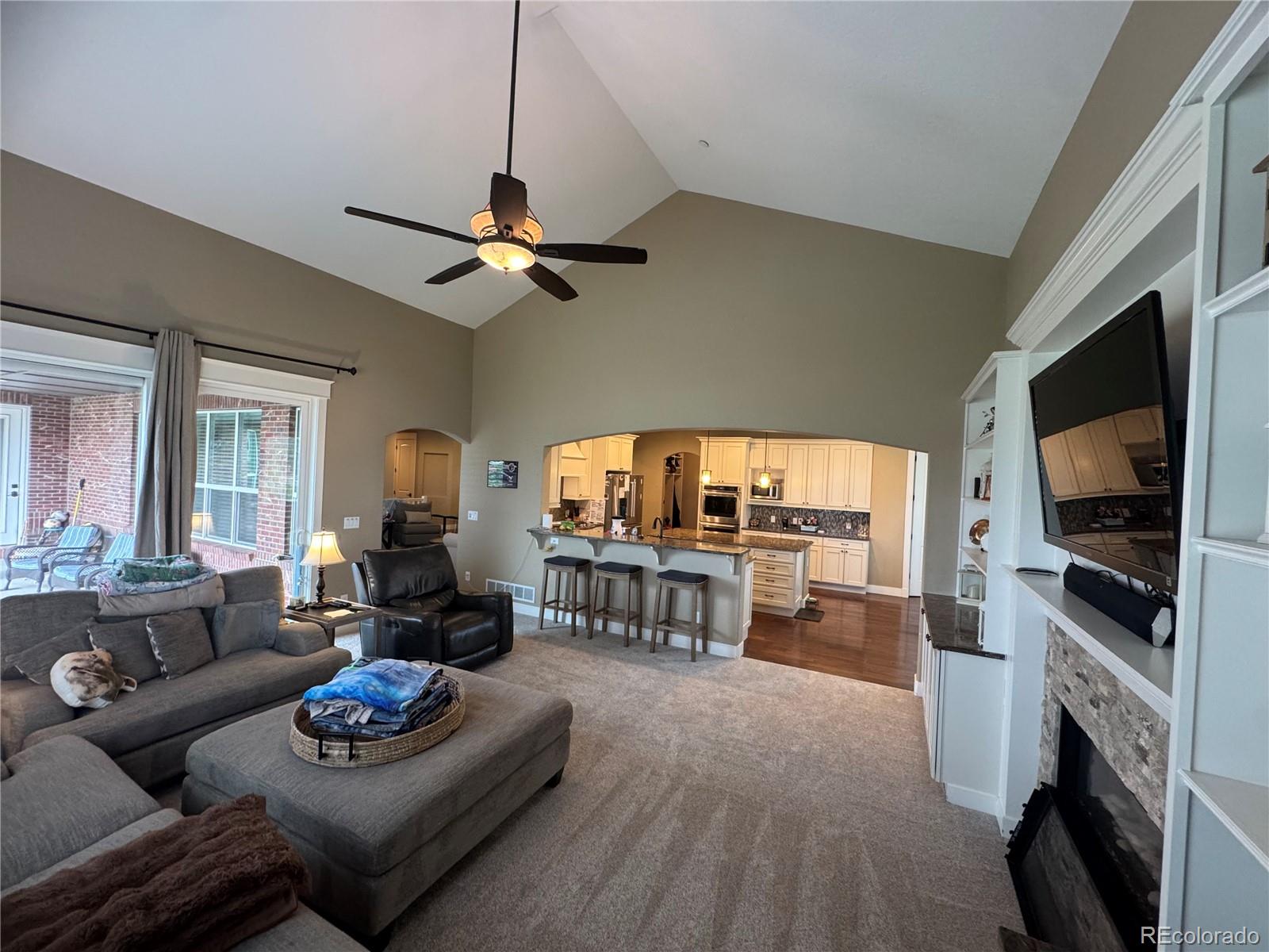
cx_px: 634
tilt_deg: -0.2
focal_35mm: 14
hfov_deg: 102.1
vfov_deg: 85.7
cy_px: 476
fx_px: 513
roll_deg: -2.8
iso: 320
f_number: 2.2
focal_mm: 2.22
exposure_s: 1/60
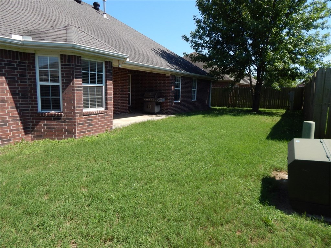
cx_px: 166
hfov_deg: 73.9
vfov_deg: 58.9
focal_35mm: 23
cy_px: 124
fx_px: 220
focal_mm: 4
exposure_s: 1/1000
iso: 125
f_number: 3
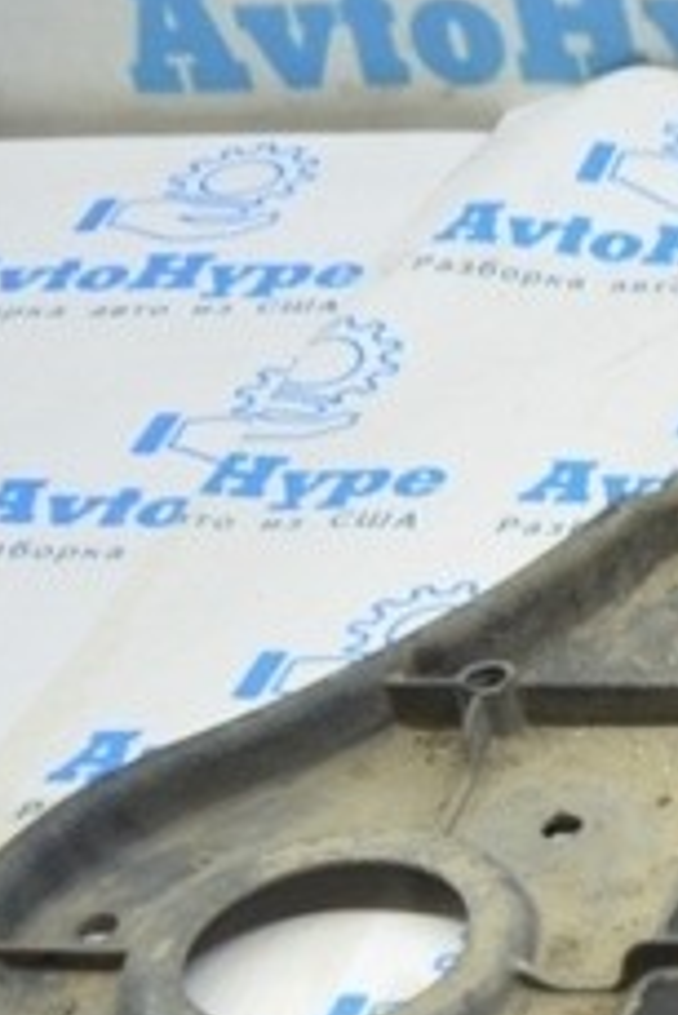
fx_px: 3779
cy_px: 751
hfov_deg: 8.9
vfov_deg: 15.2
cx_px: 1817
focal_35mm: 134
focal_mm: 20
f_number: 3.5
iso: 400
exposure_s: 1/40
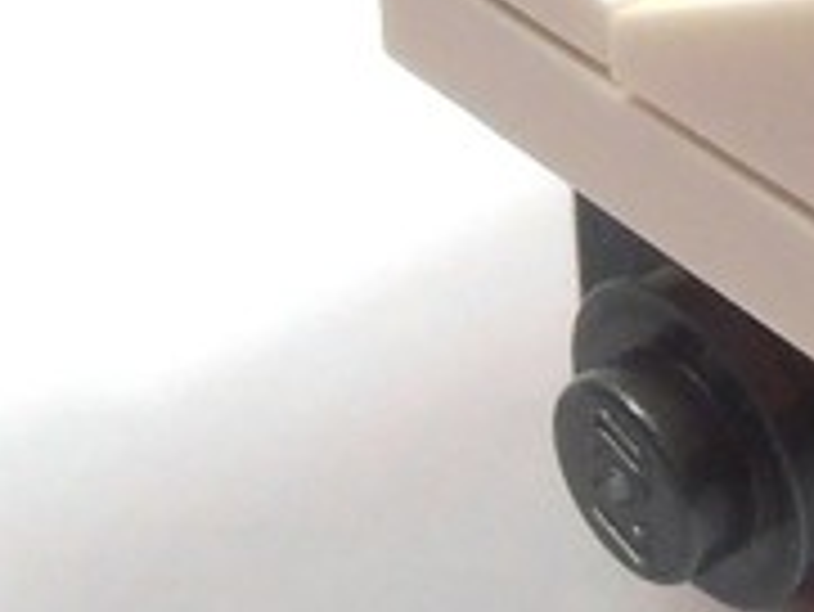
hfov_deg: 10.5
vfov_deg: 8.0
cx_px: 1007
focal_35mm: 184
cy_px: -164
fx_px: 4330
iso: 80
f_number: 3.9
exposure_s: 1/100
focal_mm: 6.61
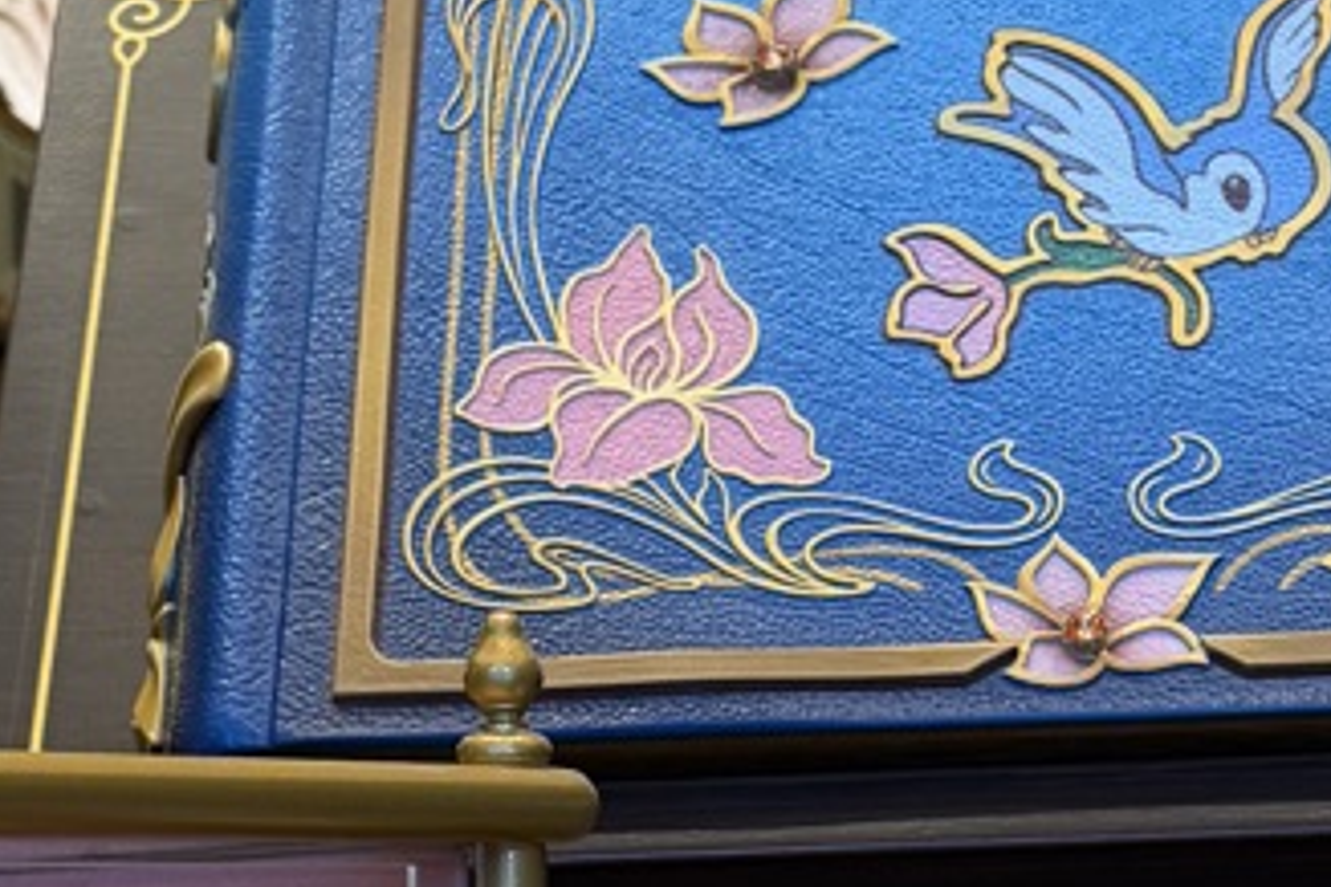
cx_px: 1042
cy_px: 484
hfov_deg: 16.7
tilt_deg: +5.7
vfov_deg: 11.2
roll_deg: +1.5
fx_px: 4510
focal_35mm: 122
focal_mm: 6.76
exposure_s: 1/100
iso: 125
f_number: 1.78
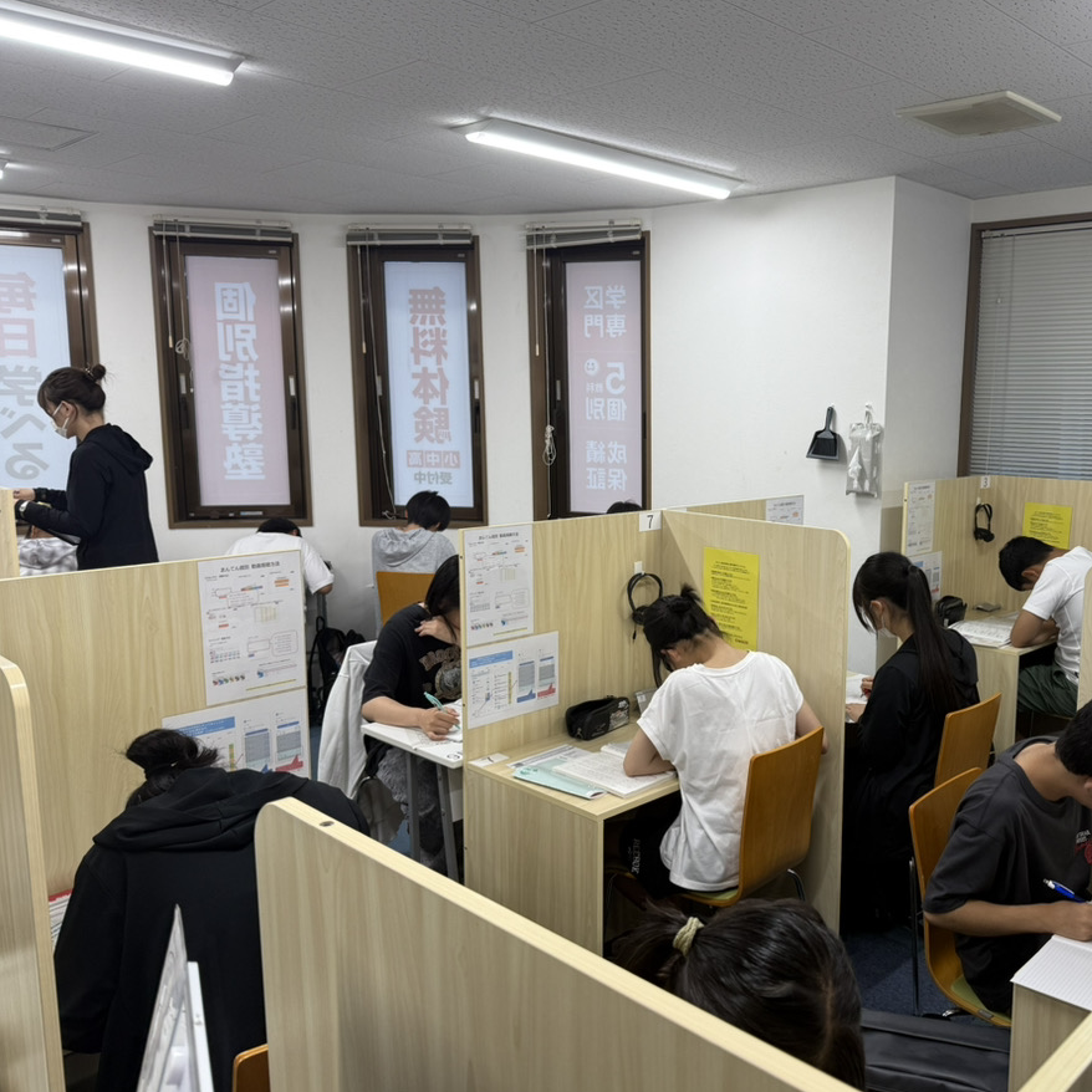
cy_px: 552
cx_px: 736
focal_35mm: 29
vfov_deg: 55.6
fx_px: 1035
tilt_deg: -8.0
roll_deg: -0.6
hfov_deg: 54.4
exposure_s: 1/120
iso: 80
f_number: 1.78
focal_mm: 6.76
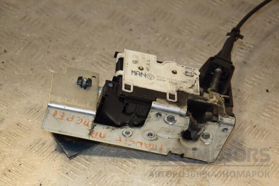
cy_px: 93
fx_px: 721
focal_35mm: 93
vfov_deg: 14.7
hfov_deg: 21.9
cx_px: 140
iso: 800
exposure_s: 1/200
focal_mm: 62
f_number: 6.3
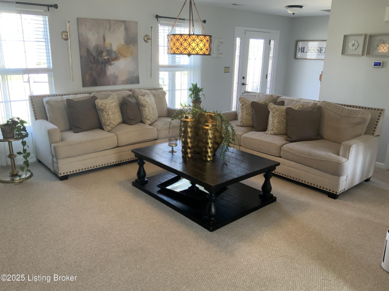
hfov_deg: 61.7
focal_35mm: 29
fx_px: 326
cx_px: 194
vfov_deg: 48.2
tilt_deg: -16.7
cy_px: 146
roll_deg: -1.6
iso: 80
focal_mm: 3
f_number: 1.8
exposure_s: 1/60
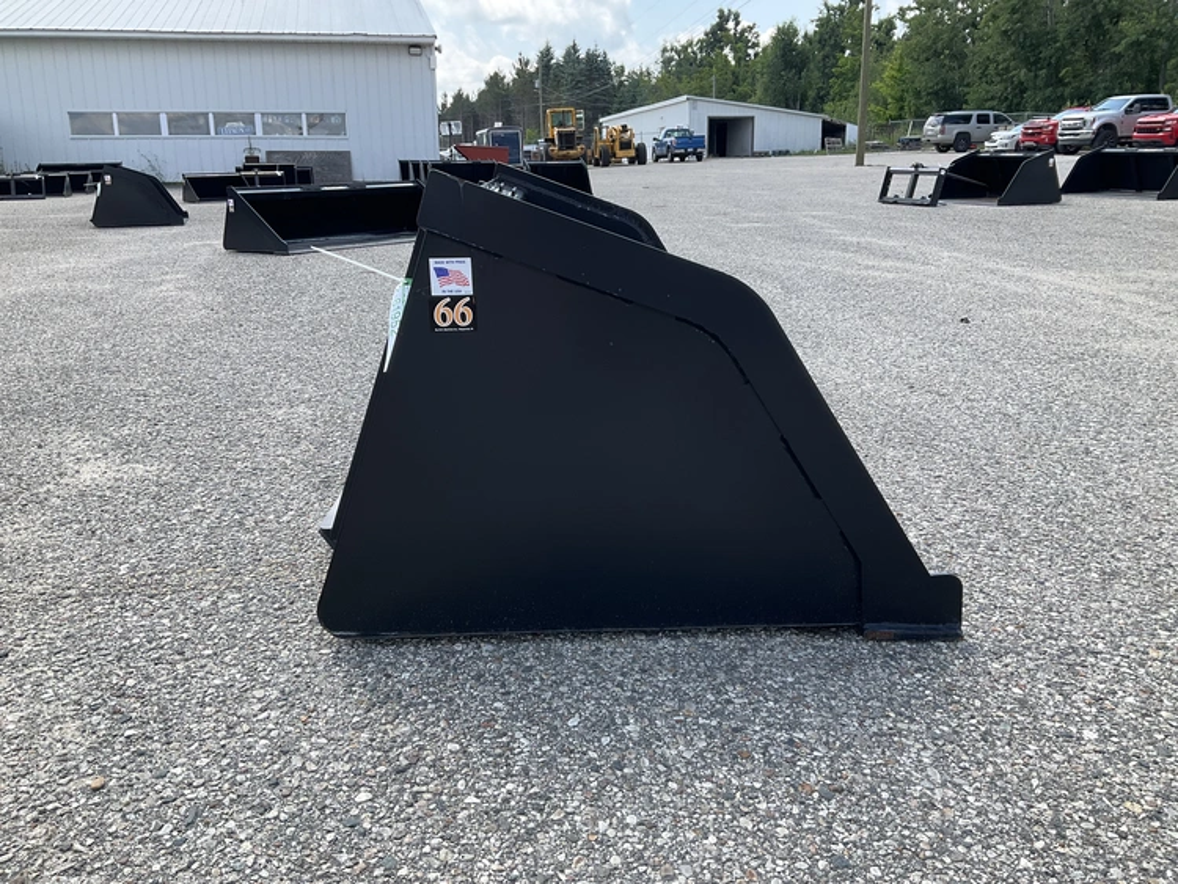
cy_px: 442
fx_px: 987
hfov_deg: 61.6
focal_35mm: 29
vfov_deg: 48.3
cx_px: 589
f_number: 1.8
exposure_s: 1/642
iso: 25
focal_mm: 3
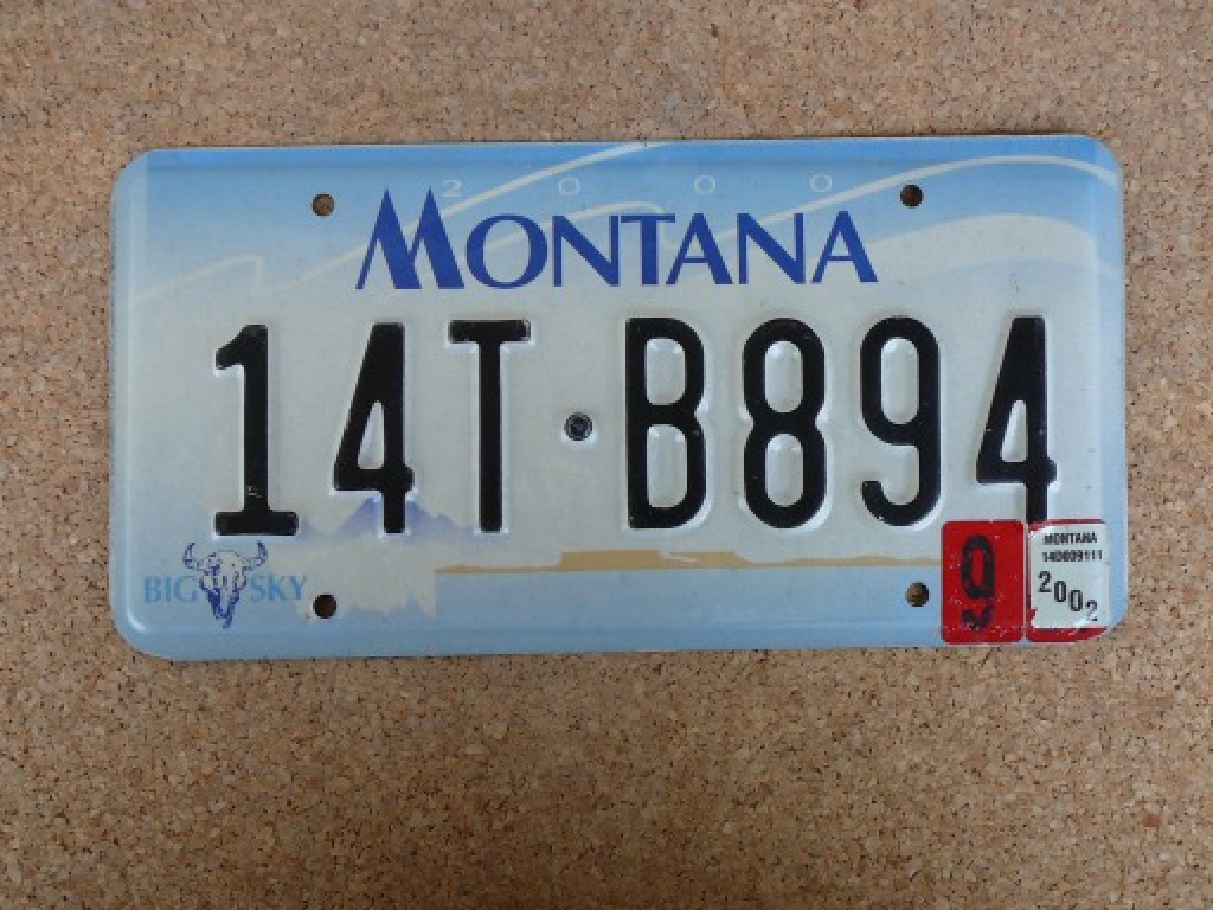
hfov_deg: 45.8
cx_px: 606
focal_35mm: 41
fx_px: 1437
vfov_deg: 35.1
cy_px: 455
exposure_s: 1/30
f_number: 3.1
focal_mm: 6.1
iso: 100
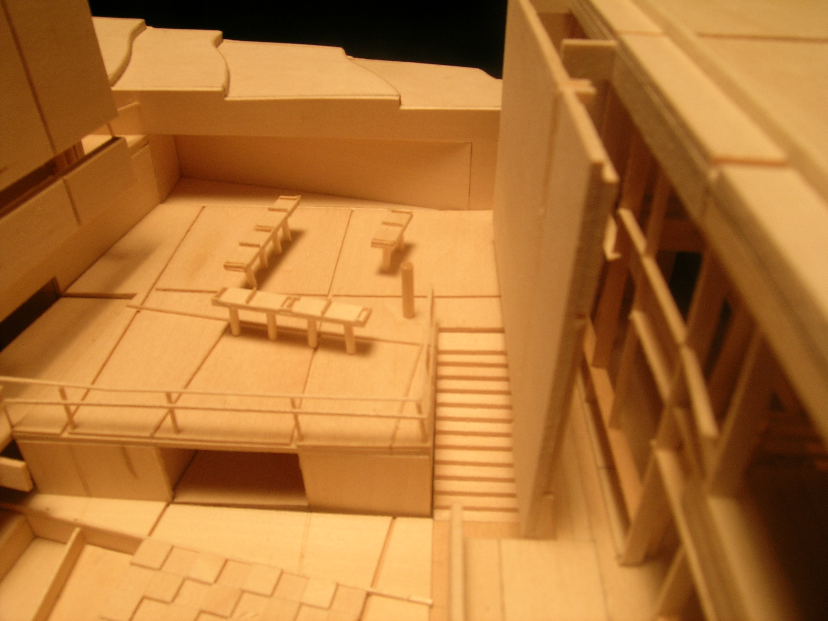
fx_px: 1387
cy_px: 310
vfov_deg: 25.2
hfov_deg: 33.2
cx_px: 414
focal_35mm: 58
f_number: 5.6
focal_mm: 5.8
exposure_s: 1/30
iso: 50
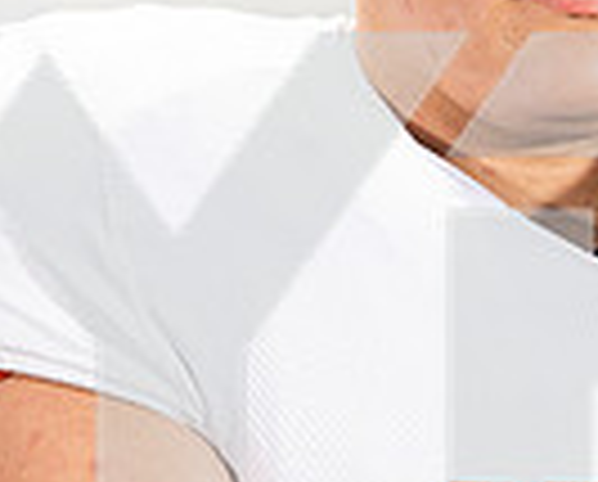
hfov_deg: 7.6
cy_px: 273
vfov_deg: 6.1
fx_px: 4488
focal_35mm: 253
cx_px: 360
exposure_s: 1/250
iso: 100
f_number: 8
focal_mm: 62
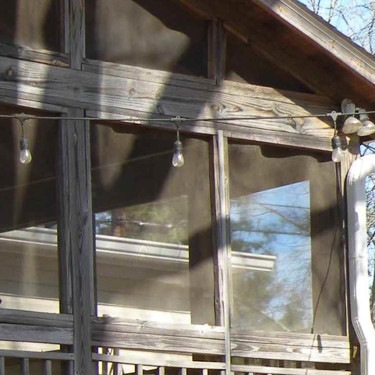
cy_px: 475
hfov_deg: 8.3
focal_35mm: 205
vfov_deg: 8.4
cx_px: -190
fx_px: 2513
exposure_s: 1/120
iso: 64
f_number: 5
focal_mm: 9.8
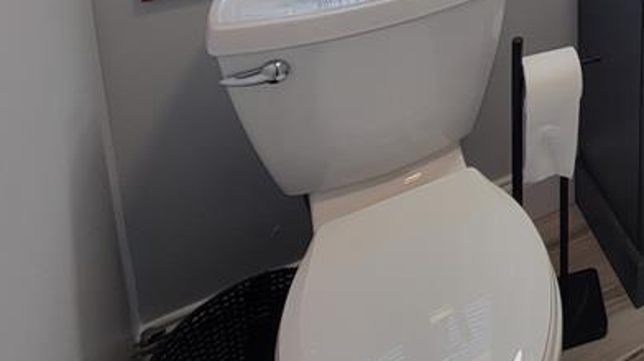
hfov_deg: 41.3
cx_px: 731
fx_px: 631
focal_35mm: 37
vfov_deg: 23.0
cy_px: -235
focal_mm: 2.2
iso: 50
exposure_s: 1/60
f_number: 2.2
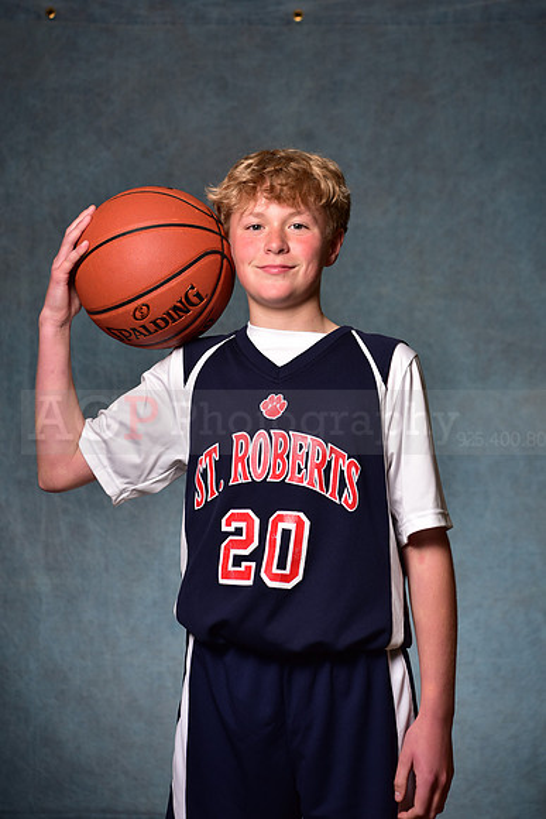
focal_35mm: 70
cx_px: 273
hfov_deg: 19.5
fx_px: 1591
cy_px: 410
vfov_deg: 28.8
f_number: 5
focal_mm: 70
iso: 100
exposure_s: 1/200
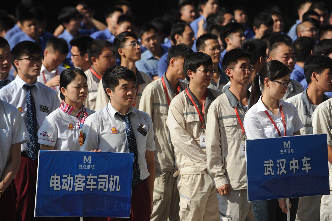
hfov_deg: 10.3
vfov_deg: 6.9
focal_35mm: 200
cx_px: 166
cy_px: 110
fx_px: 1843
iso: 320
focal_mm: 200
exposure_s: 1/2500
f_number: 5
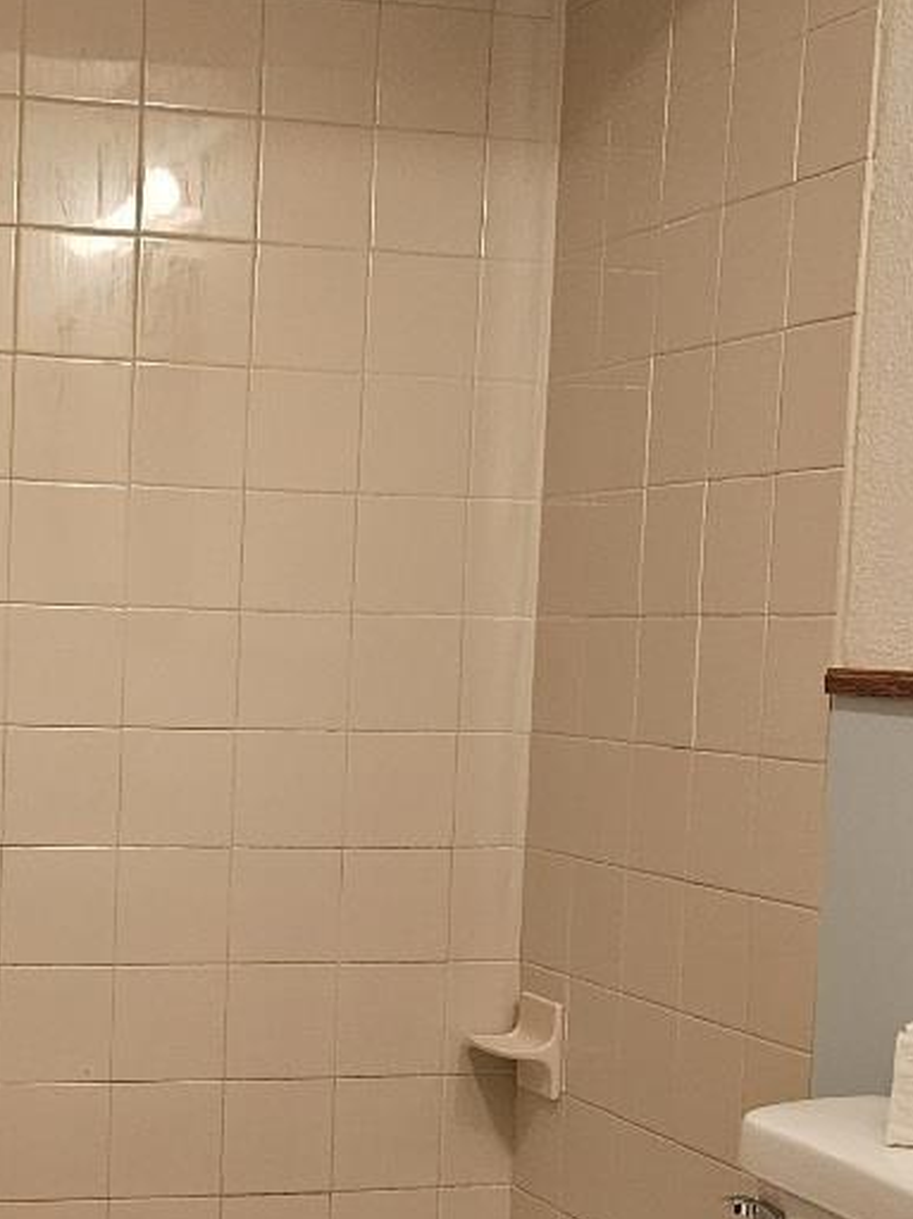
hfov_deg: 20.2
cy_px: 887
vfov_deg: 26.7
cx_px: 150
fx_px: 2533
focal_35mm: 72
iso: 400
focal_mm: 5.4
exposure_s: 1/120
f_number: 1.8
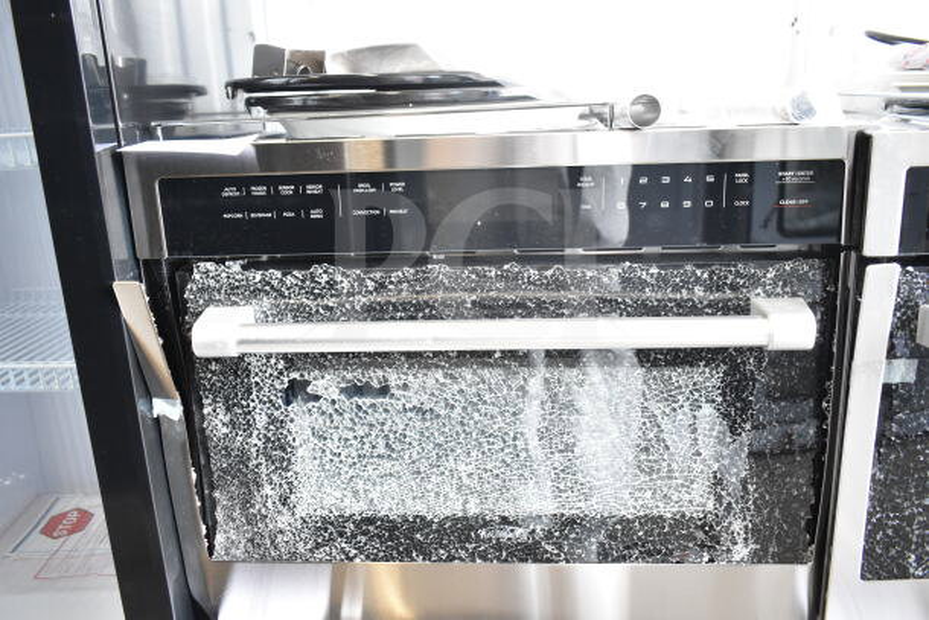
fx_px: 813
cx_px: 464
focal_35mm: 32
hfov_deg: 59.5
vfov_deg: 41.7
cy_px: 310
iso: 1600
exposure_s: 1/40
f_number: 3.8
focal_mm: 21
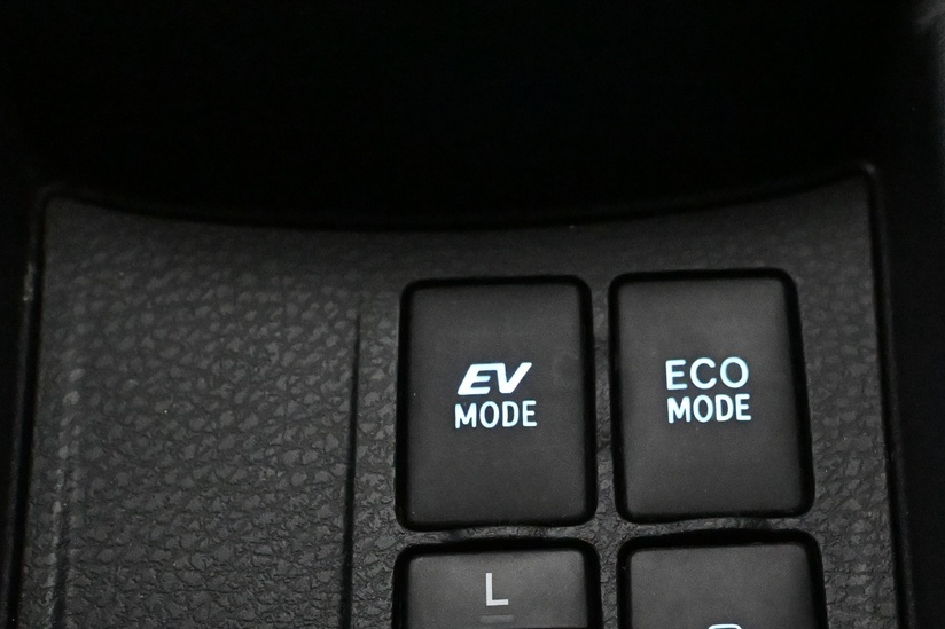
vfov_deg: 22.6
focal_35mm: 59
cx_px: 635
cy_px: 518
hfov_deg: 33.6
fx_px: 1548
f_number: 3.8
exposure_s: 1/40
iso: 12800
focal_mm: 20
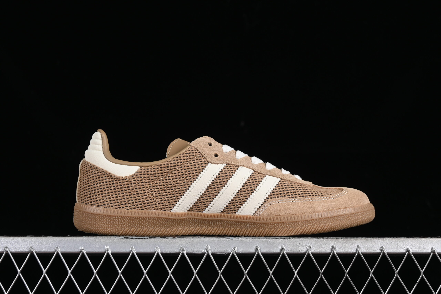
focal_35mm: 75
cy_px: 147
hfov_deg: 27.0
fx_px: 919
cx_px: 220
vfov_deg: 18.2
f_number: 7.1
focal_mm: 50
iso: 160
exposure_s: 1/80
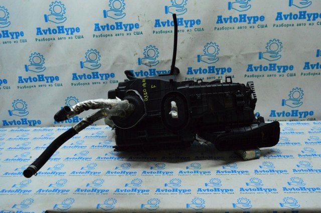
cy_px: 106
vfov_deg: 43.5
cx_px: 160
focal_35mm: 30
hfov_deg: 62.0
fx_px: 267
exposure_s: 1/640
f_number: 6.3
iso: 6400
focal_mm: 20
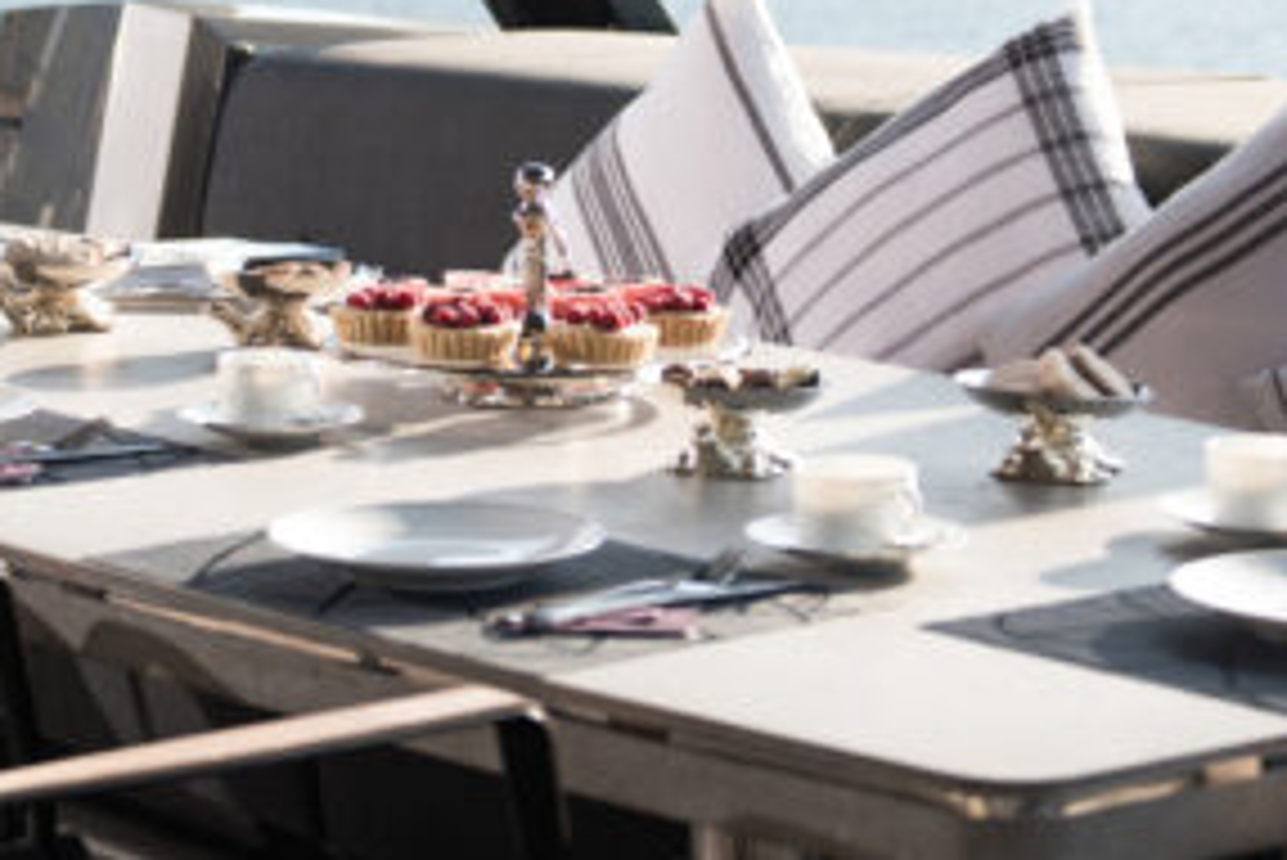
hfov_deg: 17.2
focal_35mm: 118
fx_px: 4220
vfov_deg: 11.5
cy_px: -99
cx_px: 284
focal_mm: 44
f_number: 2.8
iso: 100
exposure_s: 1/400
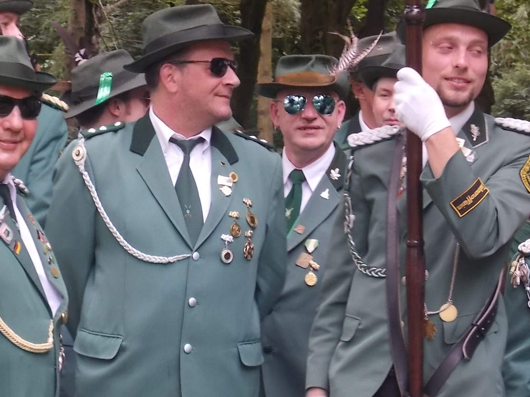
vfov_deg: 9.2
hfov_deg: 12.3
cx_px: 202
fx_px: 2465
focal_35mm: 161
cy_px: 157
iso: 200
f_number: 6
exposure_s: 1/60
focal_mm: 20.1
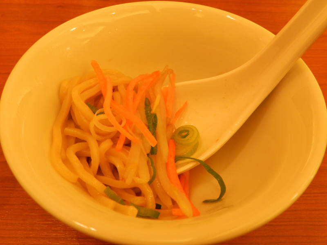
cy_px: 122
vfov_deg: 44.2
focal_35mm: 32
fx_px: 302
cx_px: 164
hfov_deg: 56.8
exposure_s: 1/30
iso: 250
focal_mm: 5.6
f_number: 3.7
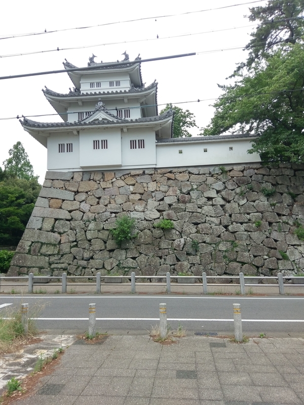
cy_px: 202
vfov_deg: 67.3
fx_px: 304
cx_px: 152
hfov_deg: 53.1
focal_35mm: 26
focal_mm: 4.58
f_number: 1.8
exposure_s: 1/615
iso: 100
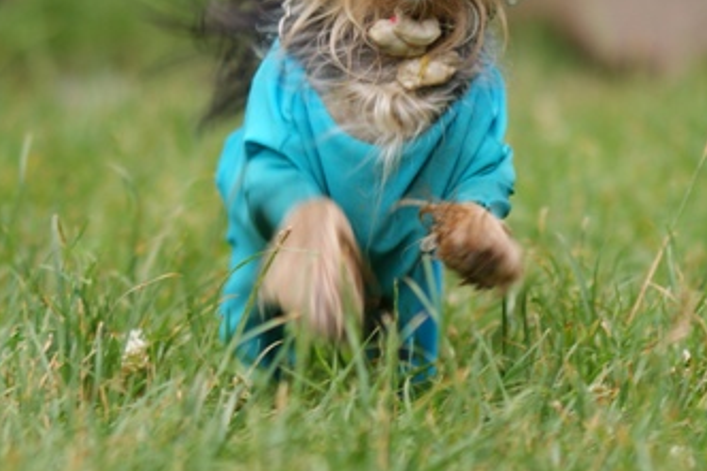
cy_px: 93
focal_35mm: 347
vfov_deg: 4.0
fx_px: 6811
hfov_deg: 5.9
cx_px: 394
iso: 100
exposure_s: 1/200
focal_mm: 120
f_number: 4
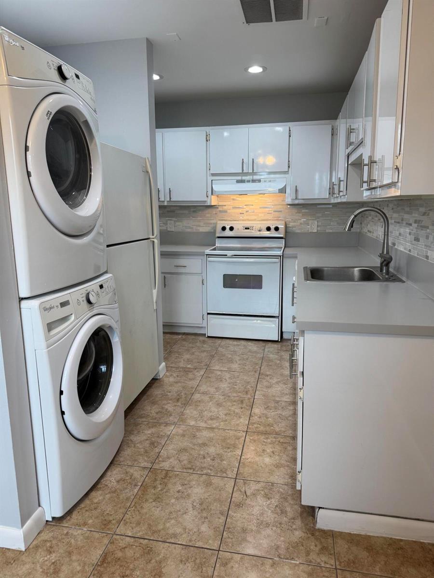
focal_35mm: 24
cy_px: 289
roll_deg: +0.9
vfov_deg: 71.6
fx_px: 401
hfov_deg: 56.8
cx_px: 217
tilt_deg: -11.2
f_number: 1.78
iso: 100
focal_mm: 6.76
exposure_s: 1/120
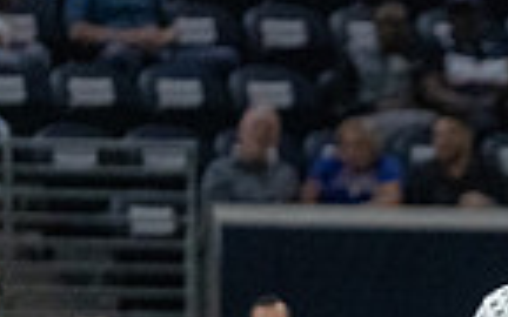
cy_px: 489
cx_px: 773
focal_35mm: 1131
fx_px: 15658
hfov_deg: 1.9
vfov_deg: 1.2
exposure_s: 1/1250
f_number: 2.8
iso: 4000
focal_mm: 200
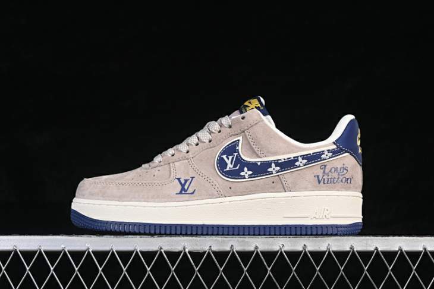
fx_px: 904
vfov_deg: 18.2
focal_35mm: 75
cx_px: 217
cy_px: 144
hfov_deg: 27.0
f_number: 7.1
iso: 160
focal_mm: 50
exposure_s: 1/80
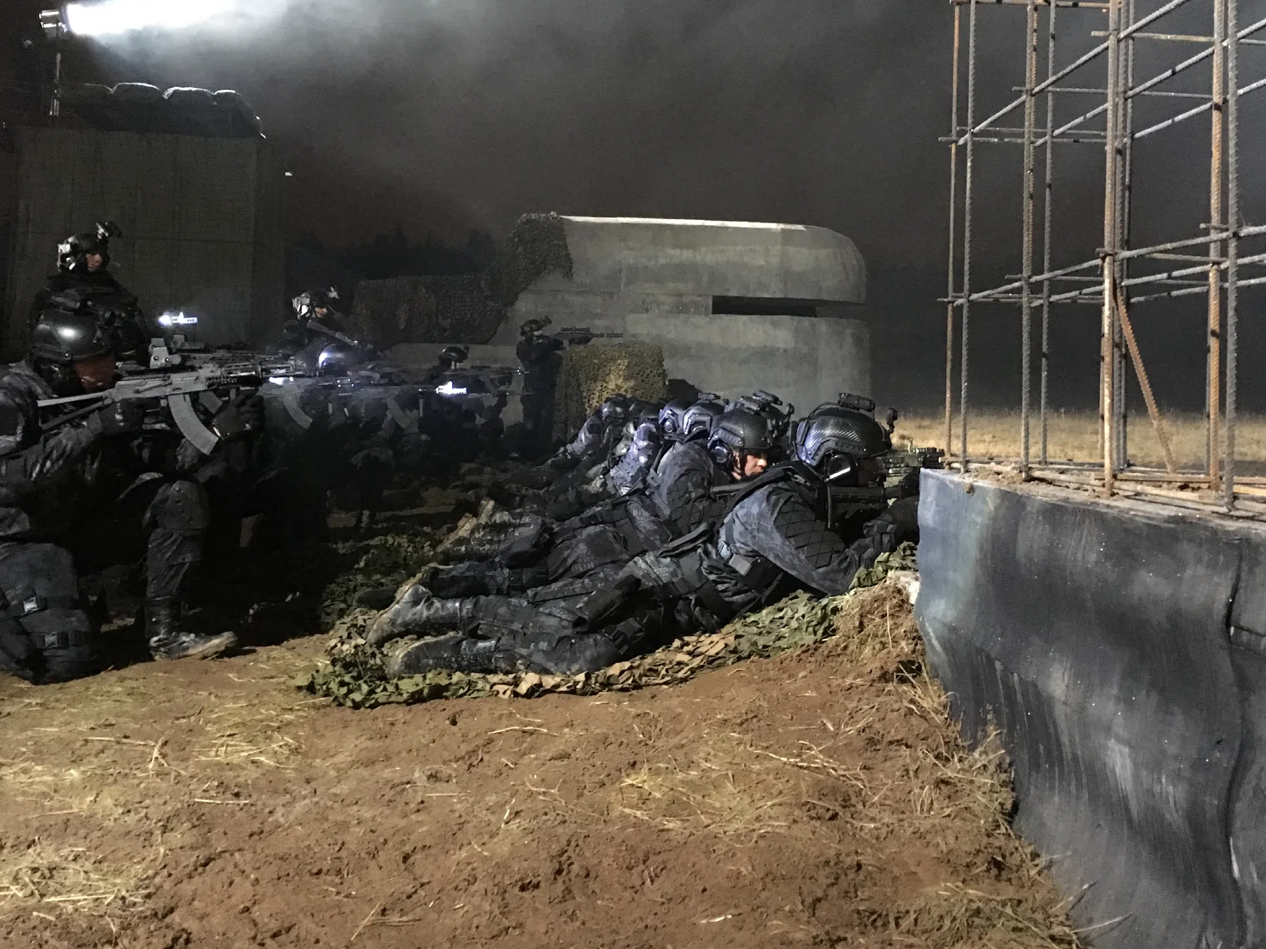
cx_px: 650
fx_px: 1317
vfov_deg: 39.4
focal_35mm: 36
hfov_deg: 51.3
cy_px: 367
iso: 640
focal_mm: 4.15
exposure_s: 1/17
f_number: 2.2
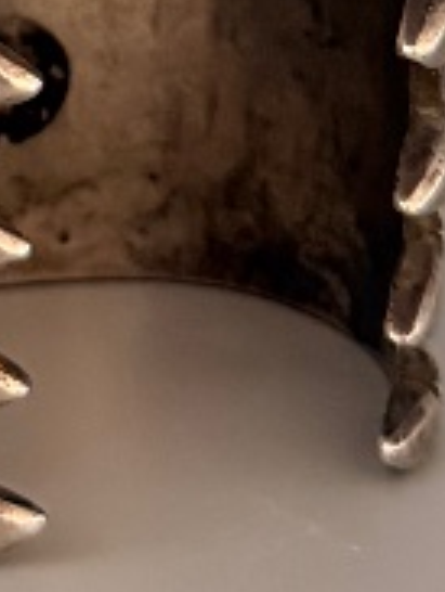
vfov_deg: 11.4
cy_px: -527
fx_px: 2702
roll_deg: -1.5
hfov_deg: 9.1
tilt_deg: -9.0
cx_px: -260
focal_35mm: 158
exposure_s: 1/60
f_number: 1.78
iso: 640
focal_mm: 6.76
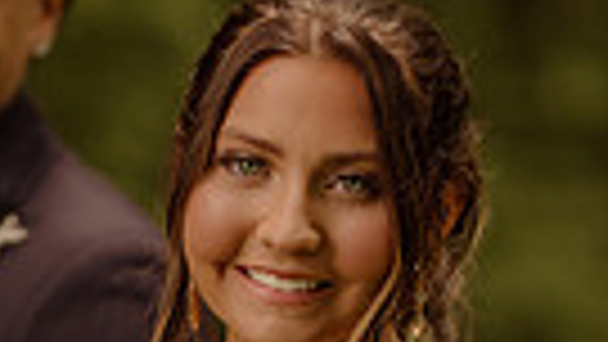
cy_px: 675
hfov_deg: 7.3
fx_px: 4773
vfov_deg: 4.1
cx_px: 234
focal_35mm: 296
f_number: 1.4
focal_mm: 85
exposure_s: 1/2000
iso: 400
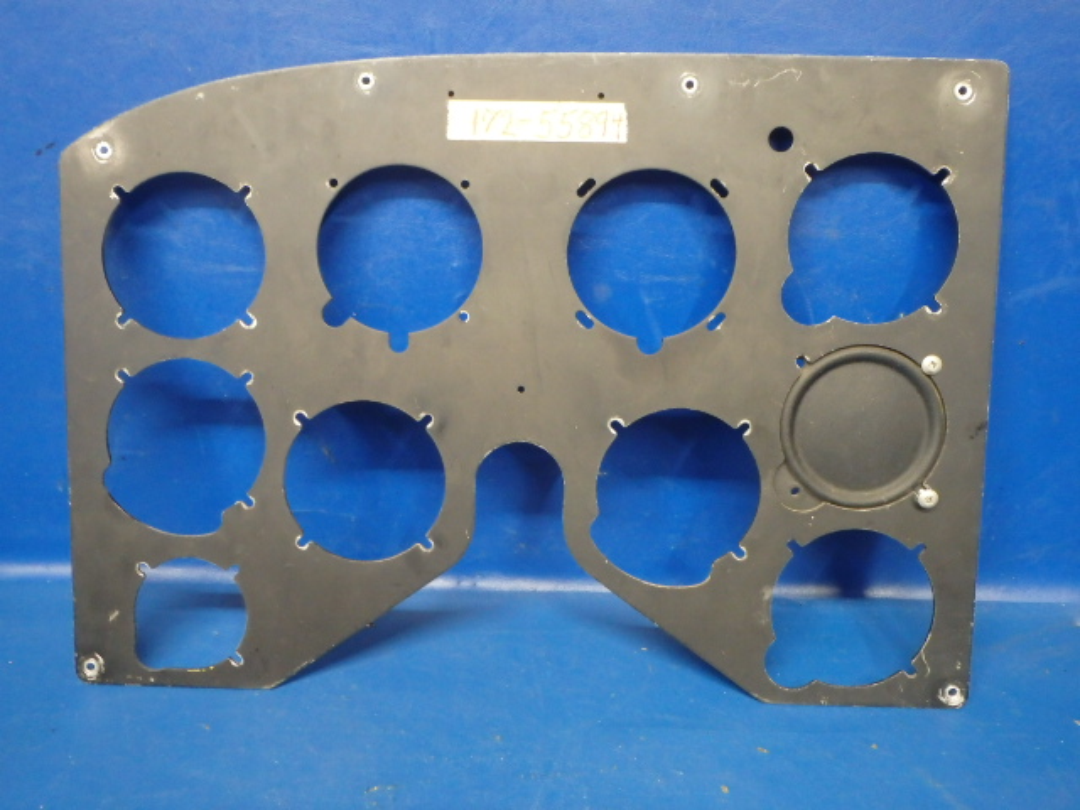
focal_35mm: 28
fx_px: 874
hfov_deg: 63.4
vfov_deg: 49.7
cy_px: 405
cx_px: 540
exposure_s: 1/20
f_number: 3.9
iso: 800
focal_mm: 5
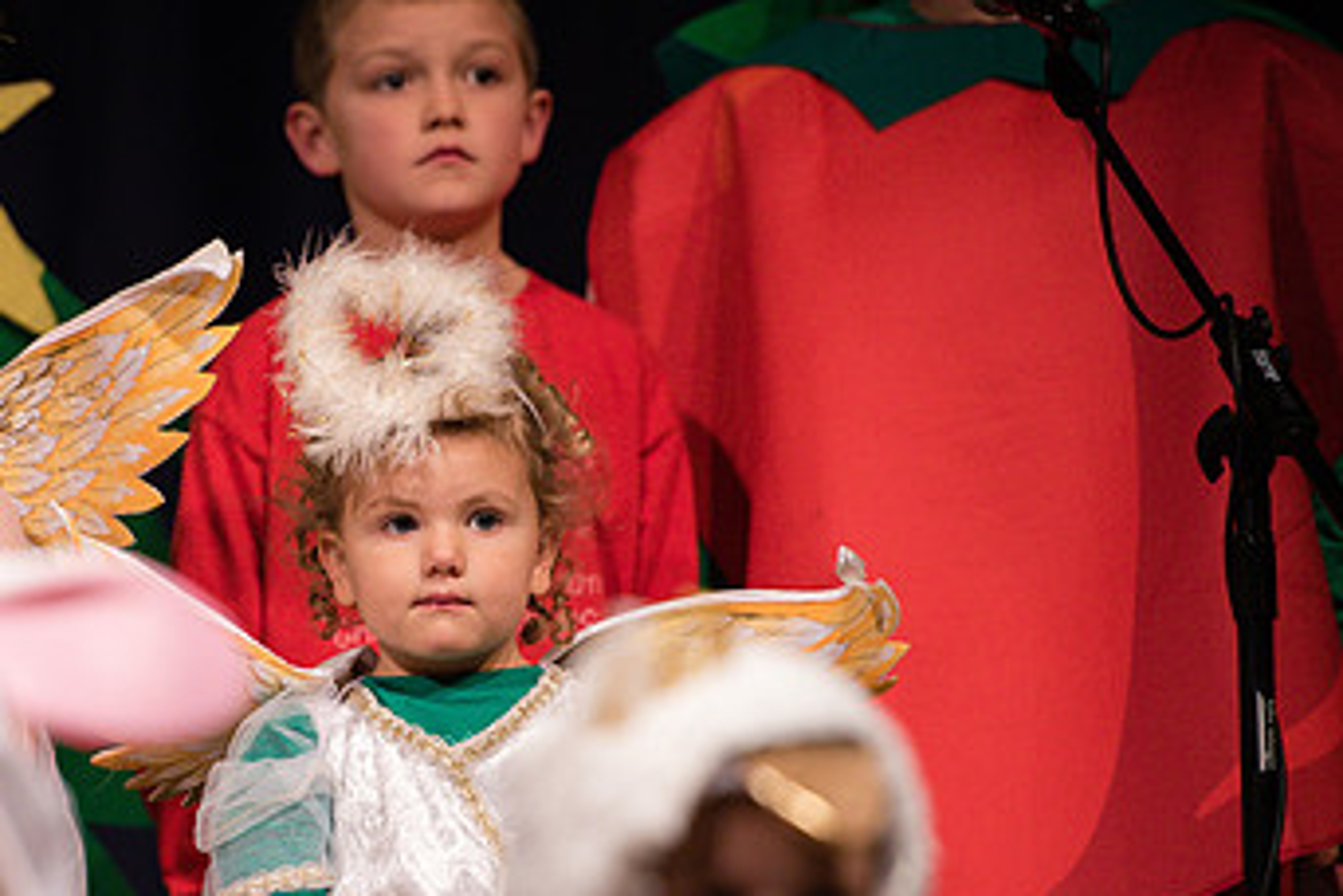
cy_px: 631
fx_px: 12646
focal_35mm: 339
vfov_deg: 4.1
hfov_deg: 6.1
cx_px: 322
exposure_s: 1/400
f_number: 2.8
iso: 1600
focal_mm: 200
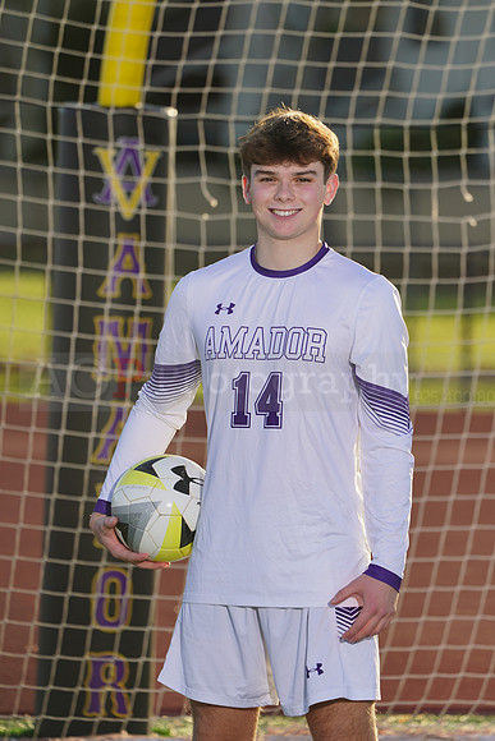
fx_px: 7317
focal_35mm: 355
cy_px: 370
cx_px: 248
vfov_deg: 5.8
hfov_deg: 3.9
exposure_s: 1/200
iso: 100
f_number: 8
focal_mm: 355
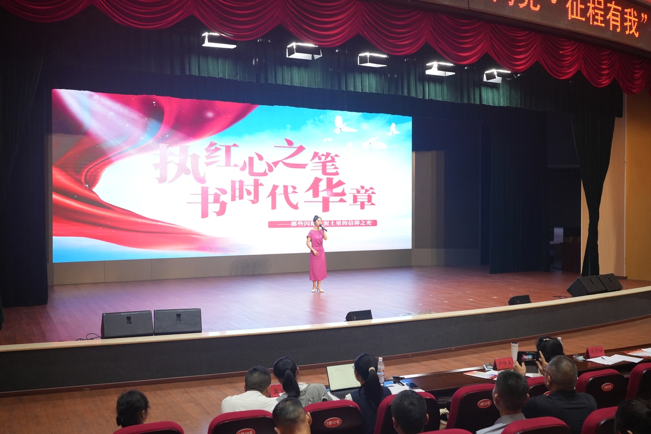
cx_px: 326
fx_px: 633
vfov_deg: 37.9
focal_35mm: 35
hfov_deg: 54.4
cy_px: 217
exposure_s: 1/125
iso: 3200
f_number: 5.6
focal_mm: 35
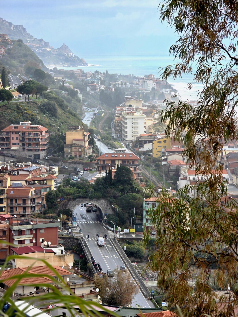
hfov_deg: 12.9
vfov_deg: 17.1
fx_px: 1054
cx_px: 119
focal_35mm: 115
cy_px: 158
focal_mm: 18.6
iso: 64
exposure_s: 1/1000
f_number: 3.4
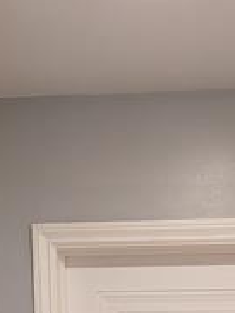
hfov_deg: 14.7
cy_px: 600
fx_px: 912
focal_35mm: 101
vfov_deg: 15.8
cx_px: 156
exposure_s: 1/120
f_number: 1.68
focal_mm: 6.9
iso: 291
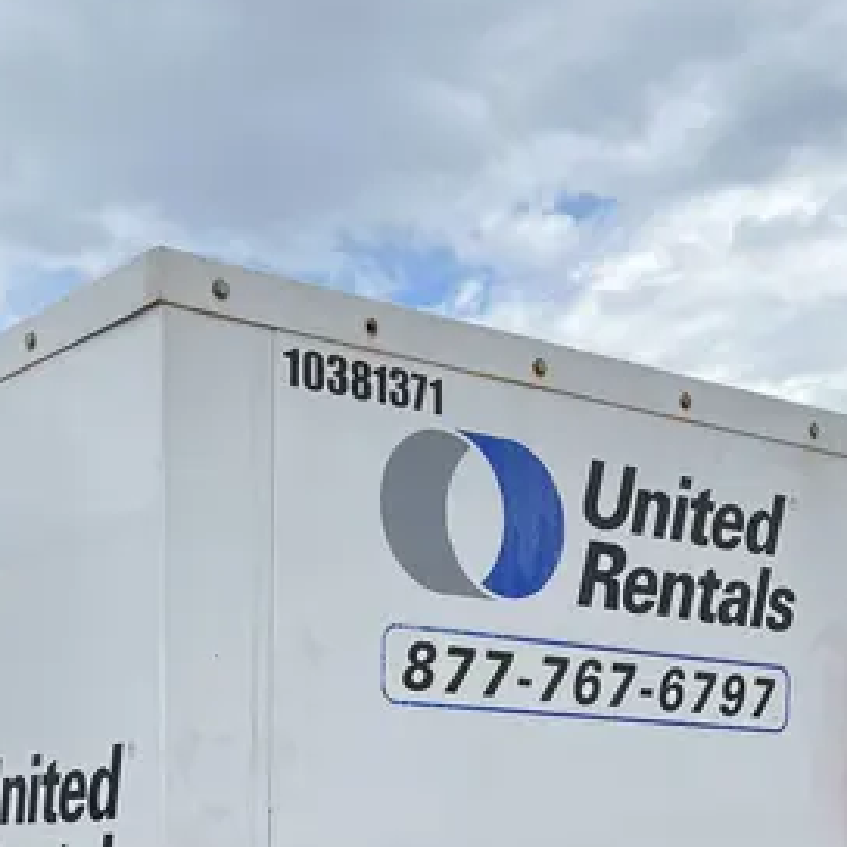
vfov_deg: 24.4
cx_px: 227
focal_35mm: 62
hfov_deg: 27.4
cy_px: 1082
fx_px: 1716
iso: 50
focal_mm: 5.1
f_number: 1.6
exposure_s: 1/2688
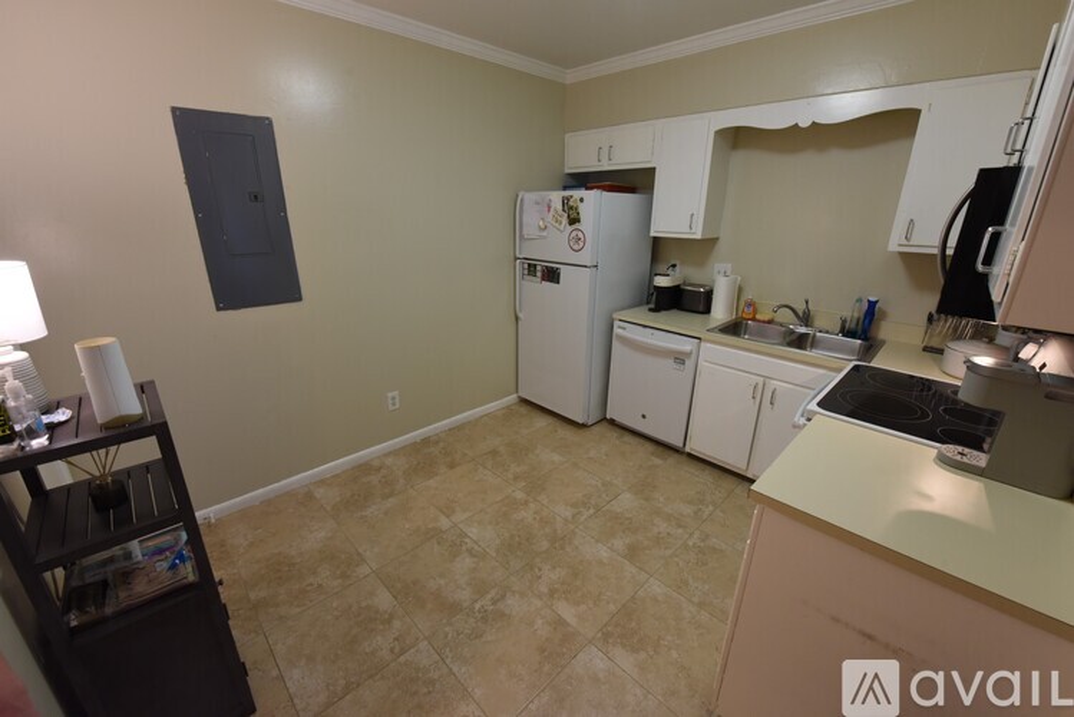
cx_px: 537
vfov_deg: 81.3
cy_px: 358
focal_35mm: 14
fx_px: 418
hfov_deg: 104.2
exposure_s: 1/15
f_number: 9
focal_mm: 14
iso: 1400
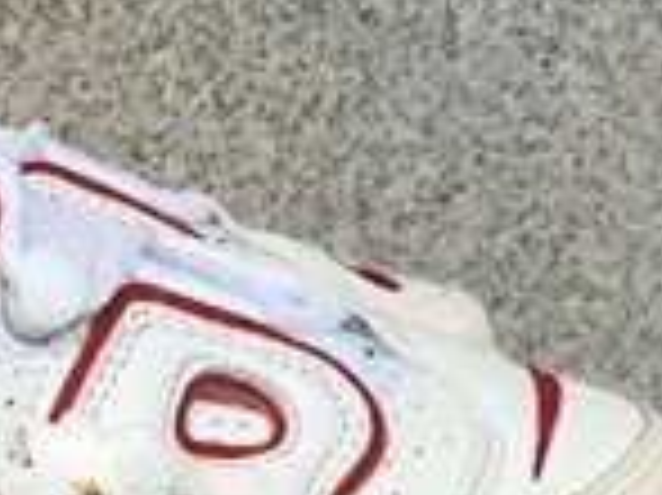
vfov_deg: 10.7
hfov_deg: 14.0
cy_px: 621
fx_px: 2580
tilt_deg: -16.8
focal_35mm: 135
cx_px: -239
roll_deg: -0.8
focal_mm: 3.3
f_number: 2.4
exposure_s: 1/100
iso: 32
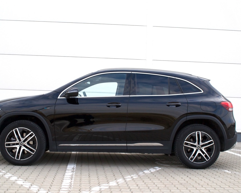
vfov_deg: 33.4
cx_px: 105
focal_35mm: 45
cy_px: 97
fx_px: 321
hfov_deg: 41.1
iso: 400
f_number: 10
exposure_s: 1/200
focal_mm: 26
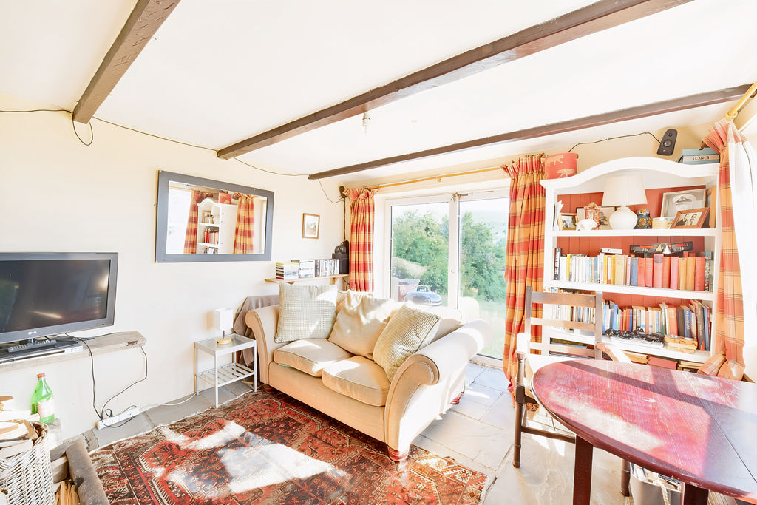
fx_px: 294
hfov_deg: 104.2
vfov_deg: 81.2
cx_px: 378
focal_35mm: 14
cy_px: 252
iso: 250
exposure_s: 1/15
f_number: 20
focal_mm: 14
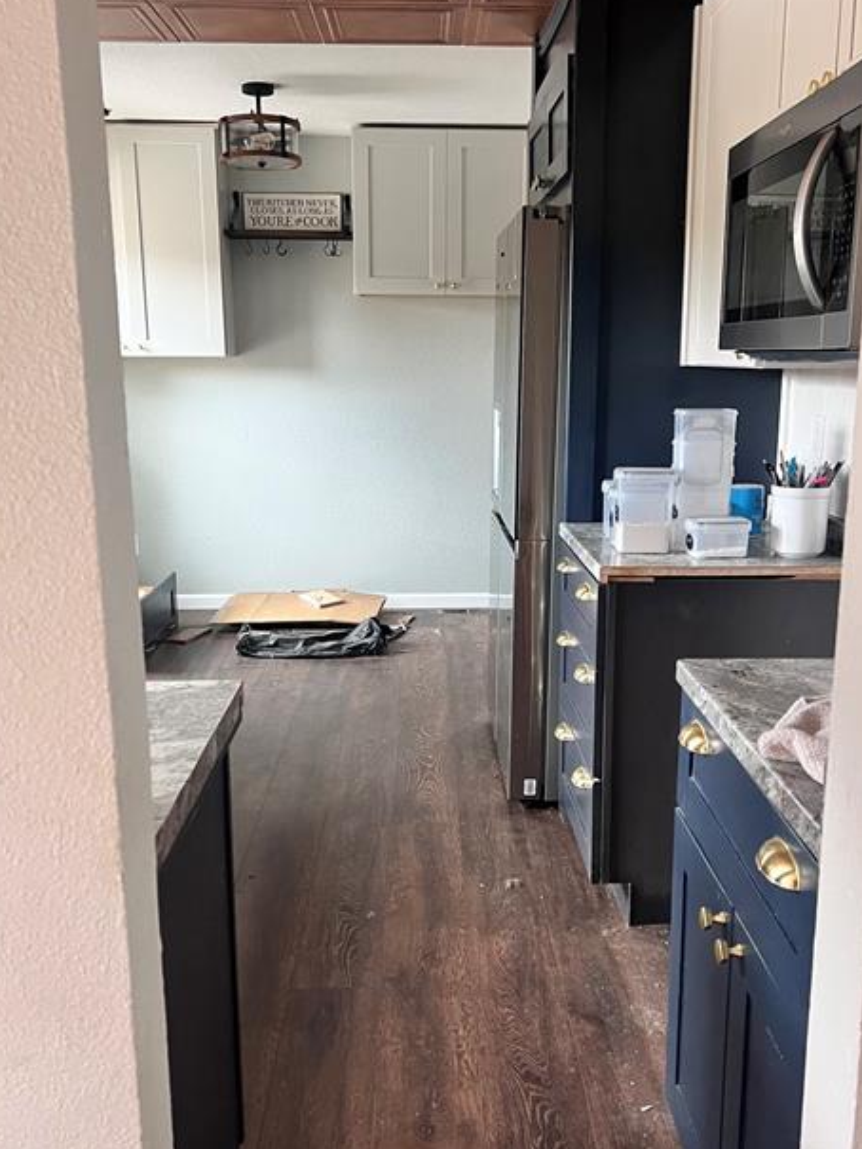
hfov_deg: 42.9
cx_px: 460
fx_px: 1095
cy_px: 594
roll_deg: +0.5
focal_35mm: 33
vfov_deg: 55.3
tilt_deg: -9.7
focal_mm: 5.7
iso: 200
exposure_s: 1/60
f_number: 1.5
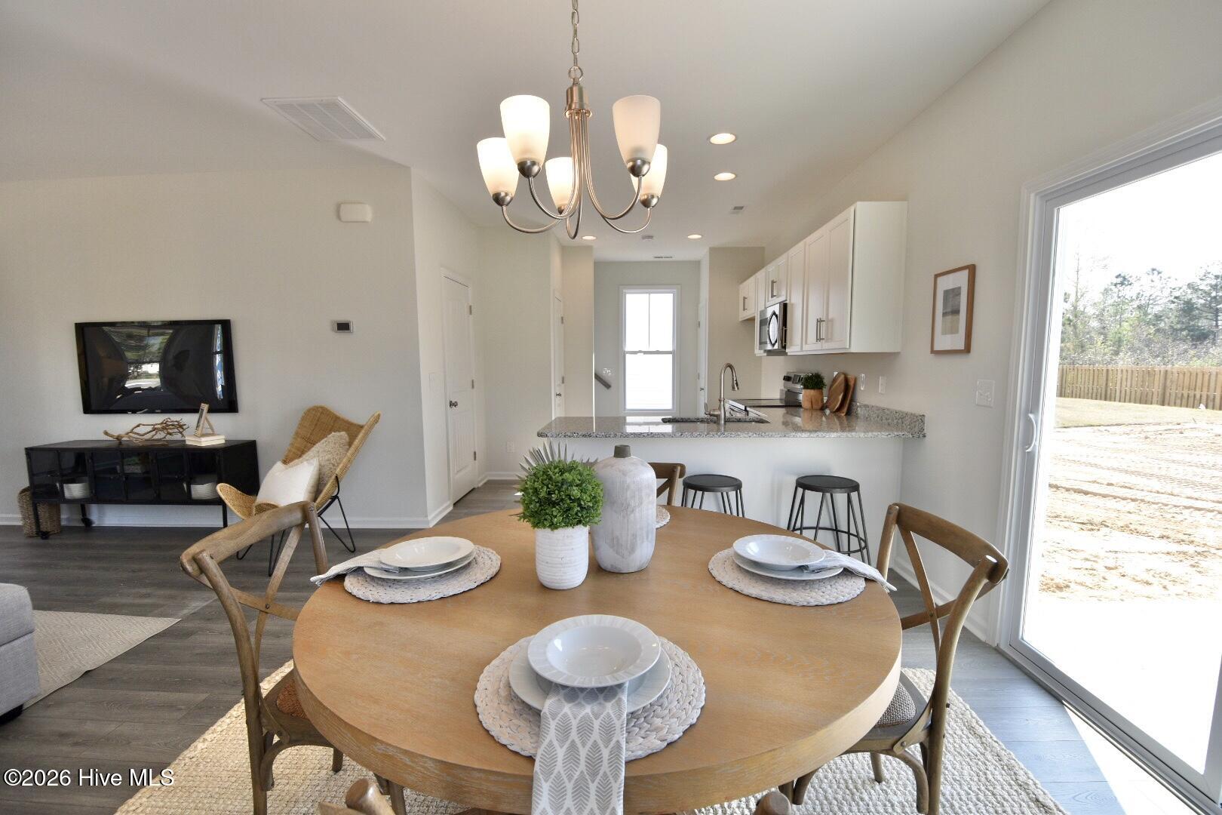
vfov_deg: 77.3
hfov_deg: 100.4
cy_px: 408
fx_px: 509
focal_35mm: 15
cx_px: 611
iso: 280
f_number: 5.6
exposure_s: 1/125
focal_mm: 10
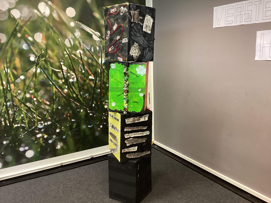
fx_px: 243
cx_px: 136
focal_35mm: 31
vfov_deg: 45.4
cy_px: 102
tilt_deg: -10.9
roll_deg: +1.6
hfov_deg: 58.4
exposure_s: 1/50
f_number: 2.4
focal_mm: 3.3
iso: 320
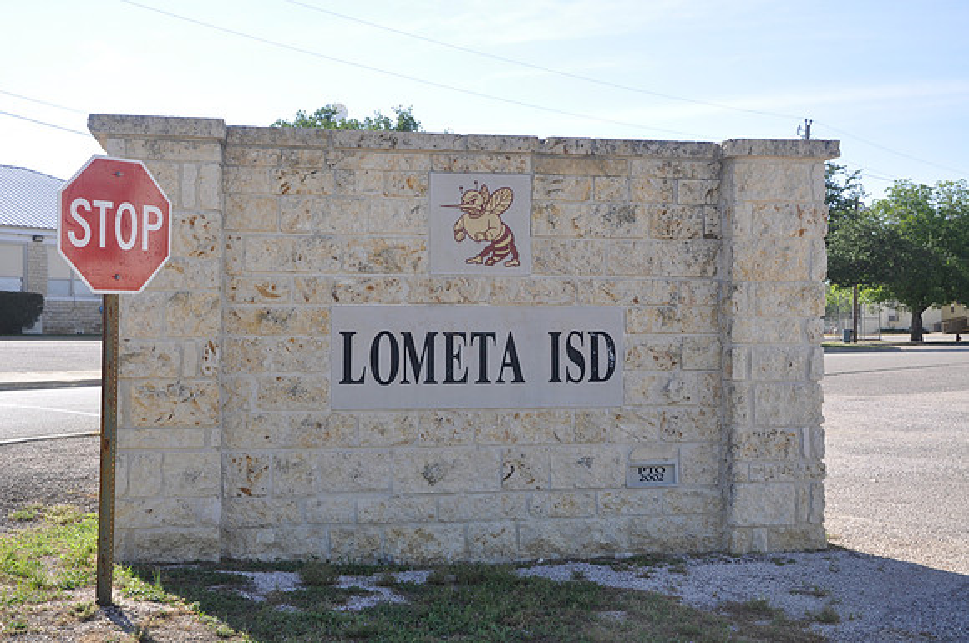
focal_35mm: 48
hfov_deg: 41.2
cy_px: 322
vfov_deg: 28.0
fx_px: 1290
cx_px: 484
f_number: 9
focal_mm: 32
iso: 200
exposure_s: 1/80
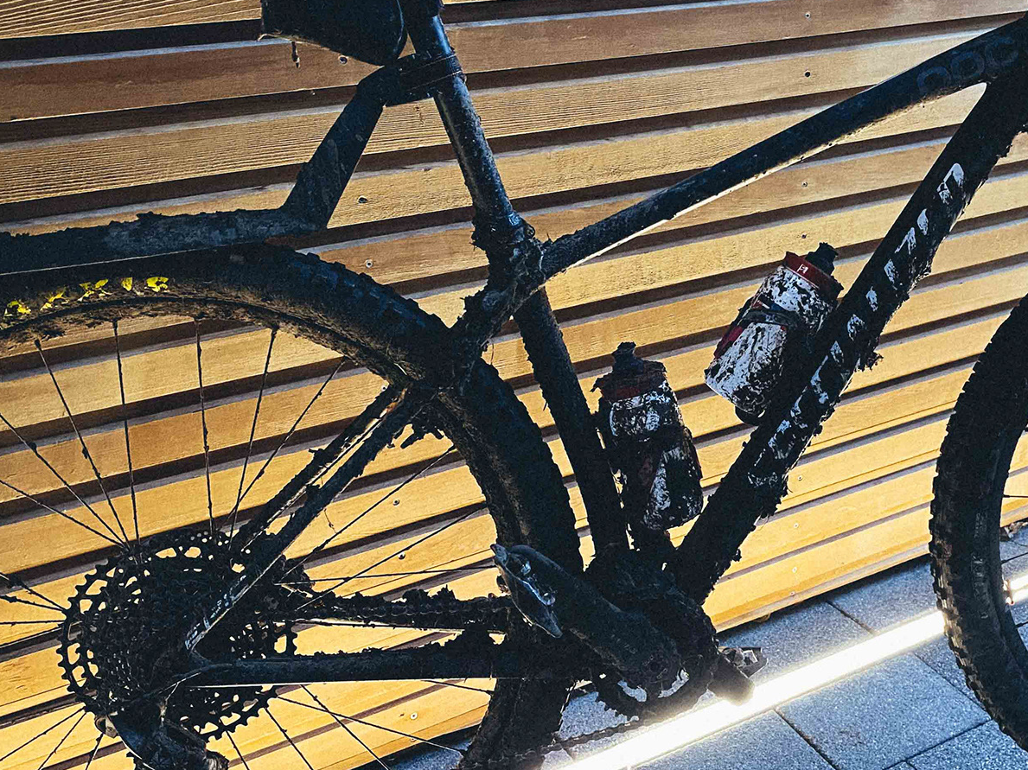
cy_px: 327
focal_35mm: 42
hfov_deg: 44.1
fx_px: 1247
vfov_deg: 34.3
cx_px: 696
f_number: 1.8
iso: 500
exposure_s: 1/40
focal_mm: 4.25
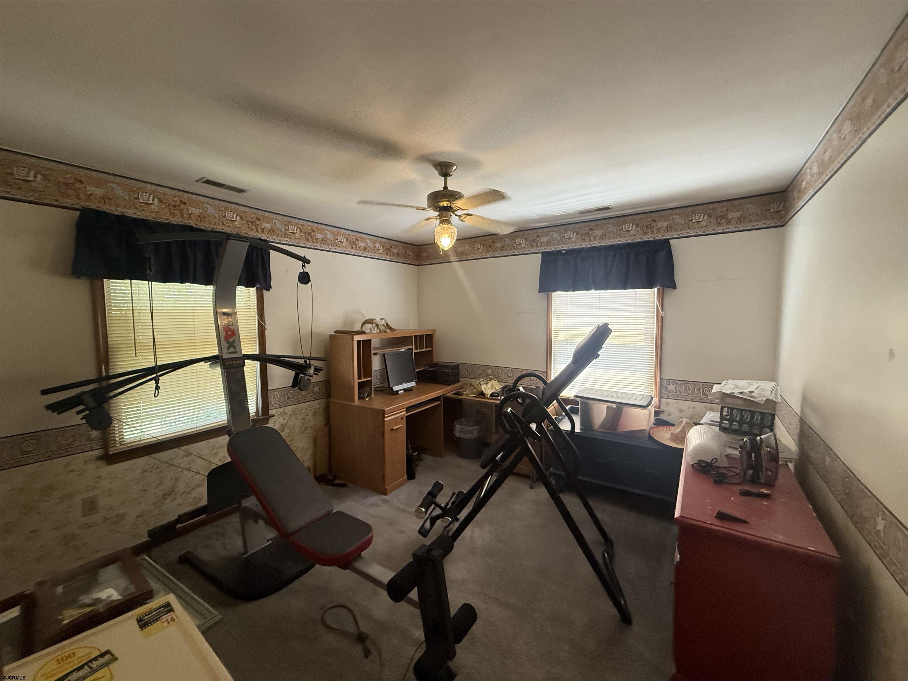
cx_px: 454
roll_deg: +0.4
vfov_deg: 85.7
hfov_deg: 102.1
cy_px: 340
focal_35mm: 14
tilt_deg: -3.4
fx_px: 367
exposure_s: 1/120
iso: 400
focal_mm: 2.22
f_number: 2.2
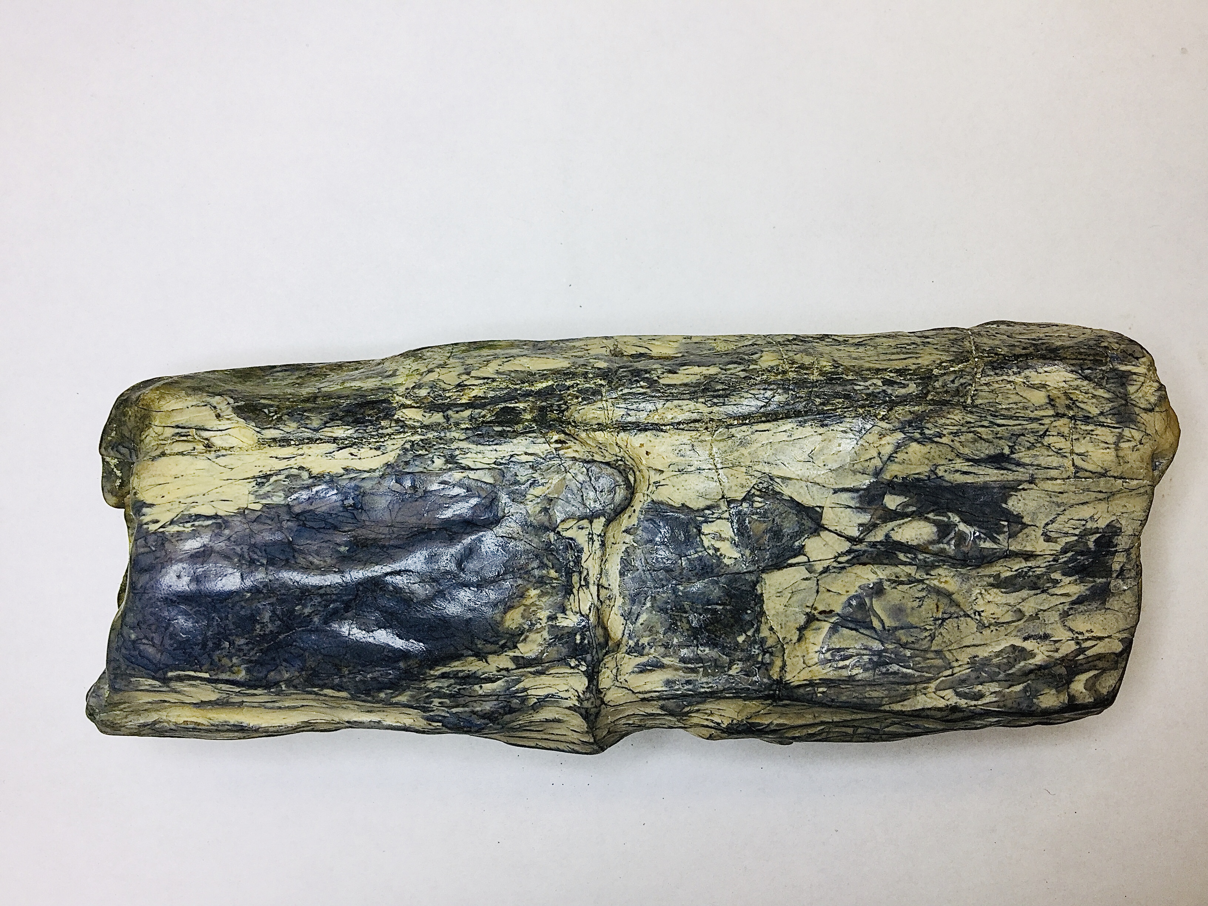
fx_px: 1082
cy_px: 453
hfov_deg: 58.4
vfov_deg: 45.4
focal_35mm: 31
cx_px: 604
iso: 25
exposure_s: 1/121
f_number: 2.4
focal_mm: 3.3
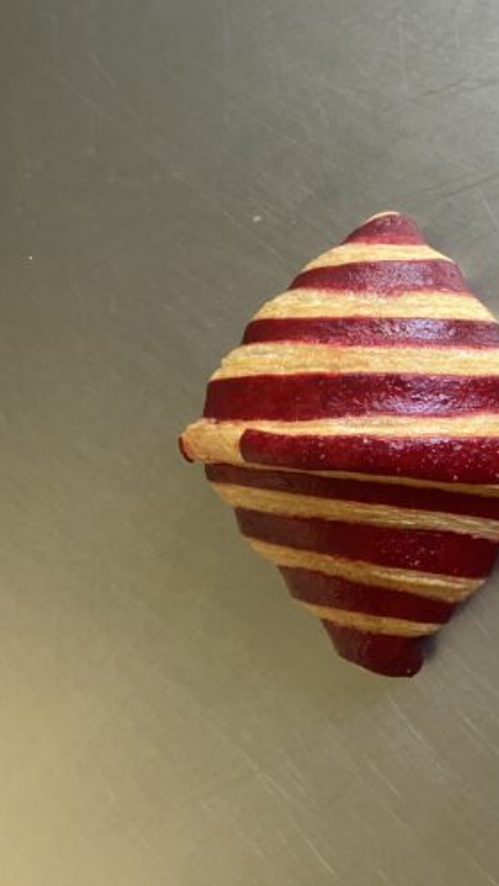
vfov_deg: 52.8
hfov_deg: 29.8
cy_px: 444
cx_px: 455
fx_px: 893
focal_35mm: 38
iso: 400
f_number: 1.8
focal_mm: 4.25
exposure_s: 1/50
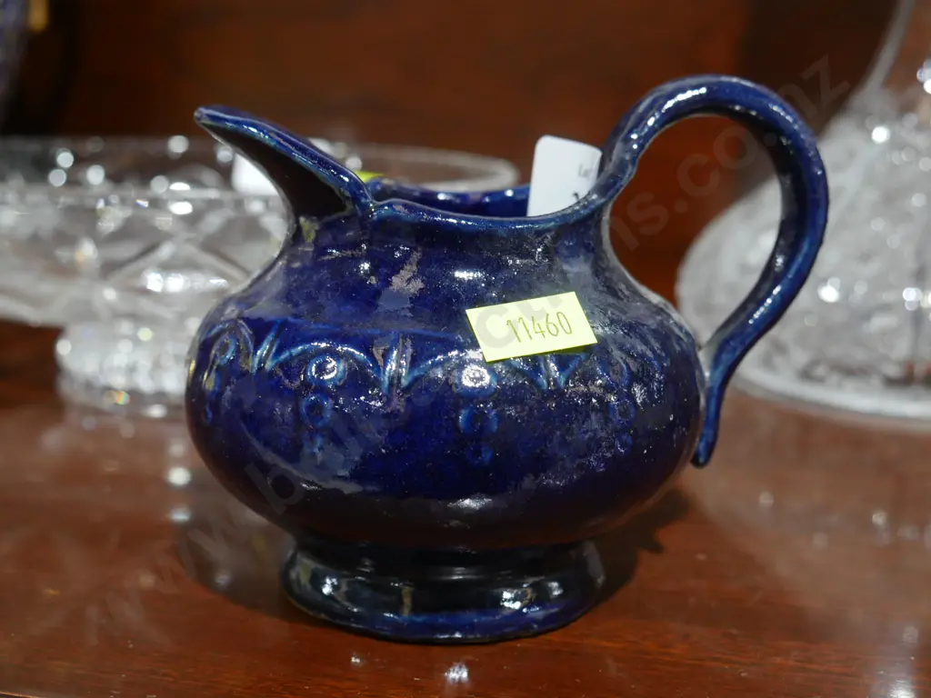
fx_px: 1291
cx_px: 466
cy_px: 349
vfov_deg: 30.3
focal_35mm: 48
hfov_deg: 39.7
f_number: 5.2
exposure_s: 1/60
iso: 1250
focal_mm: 24
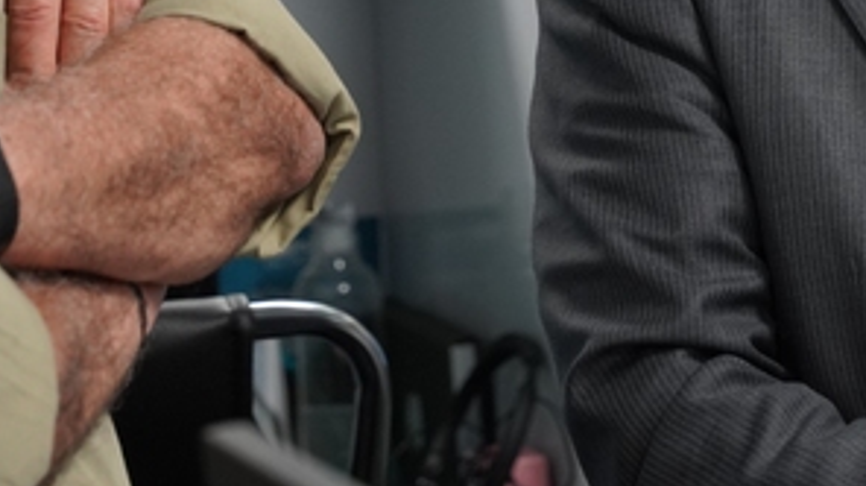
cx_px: 436
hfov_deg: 10.0
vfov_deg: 5.6
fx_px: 4927
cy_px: -247
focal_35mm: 215
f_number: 4
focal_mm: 59.2
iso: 1250
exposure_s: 1/160
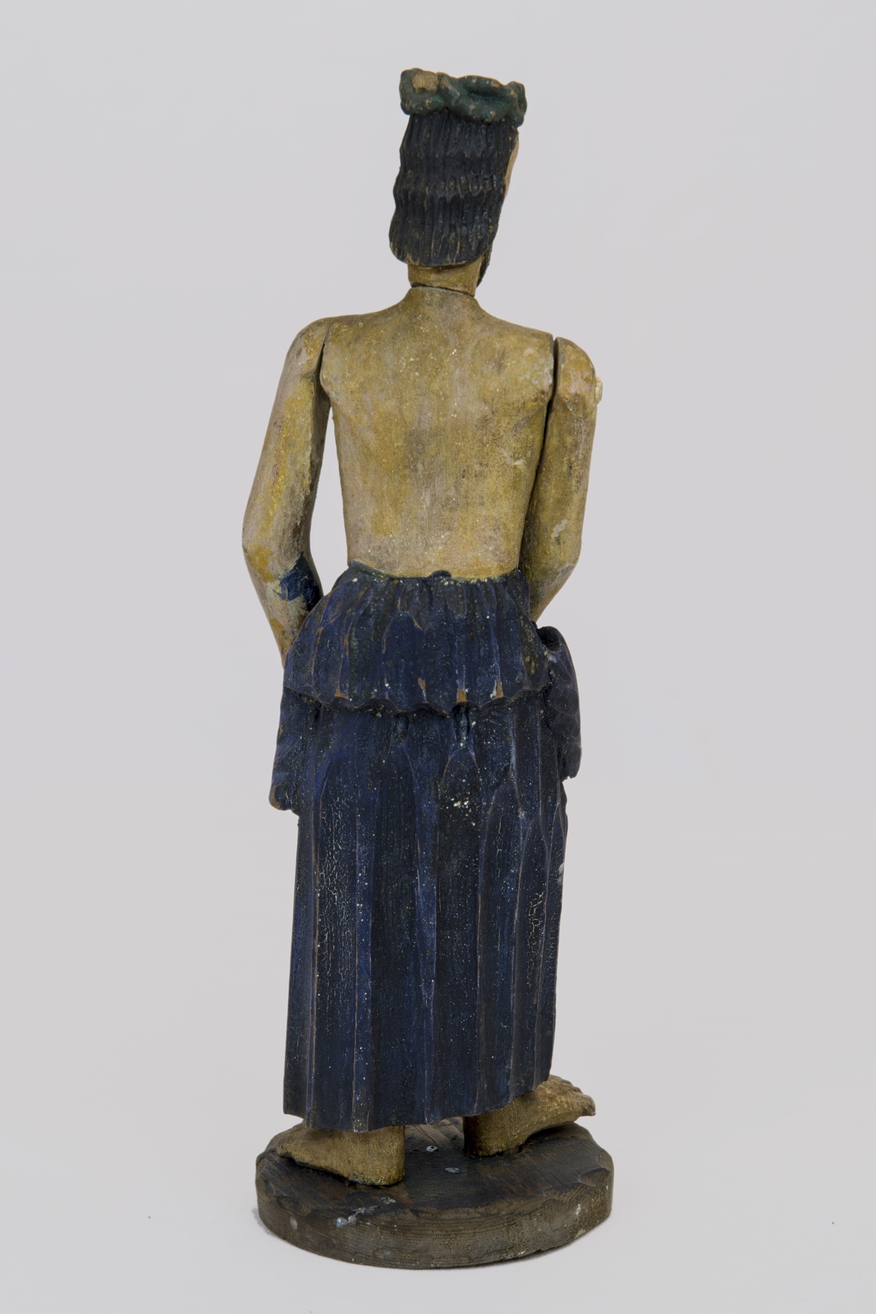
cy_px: 657
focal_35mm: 98
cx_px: 438
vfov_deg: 20.9
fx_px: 3557
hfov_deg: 14.0
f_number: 9
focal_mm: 65
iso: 100
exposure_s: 1/8
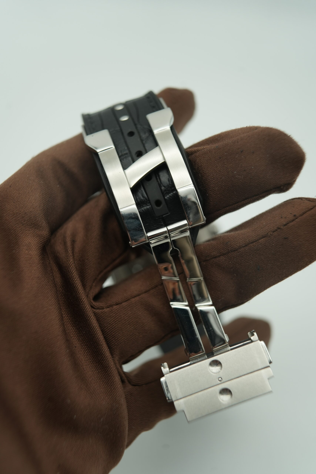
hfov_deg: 37.9
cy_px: 237
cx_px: 158
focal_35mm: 35
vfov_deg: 54.4
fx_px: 461
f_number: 5
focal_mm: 35
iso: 400
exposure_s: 1/250
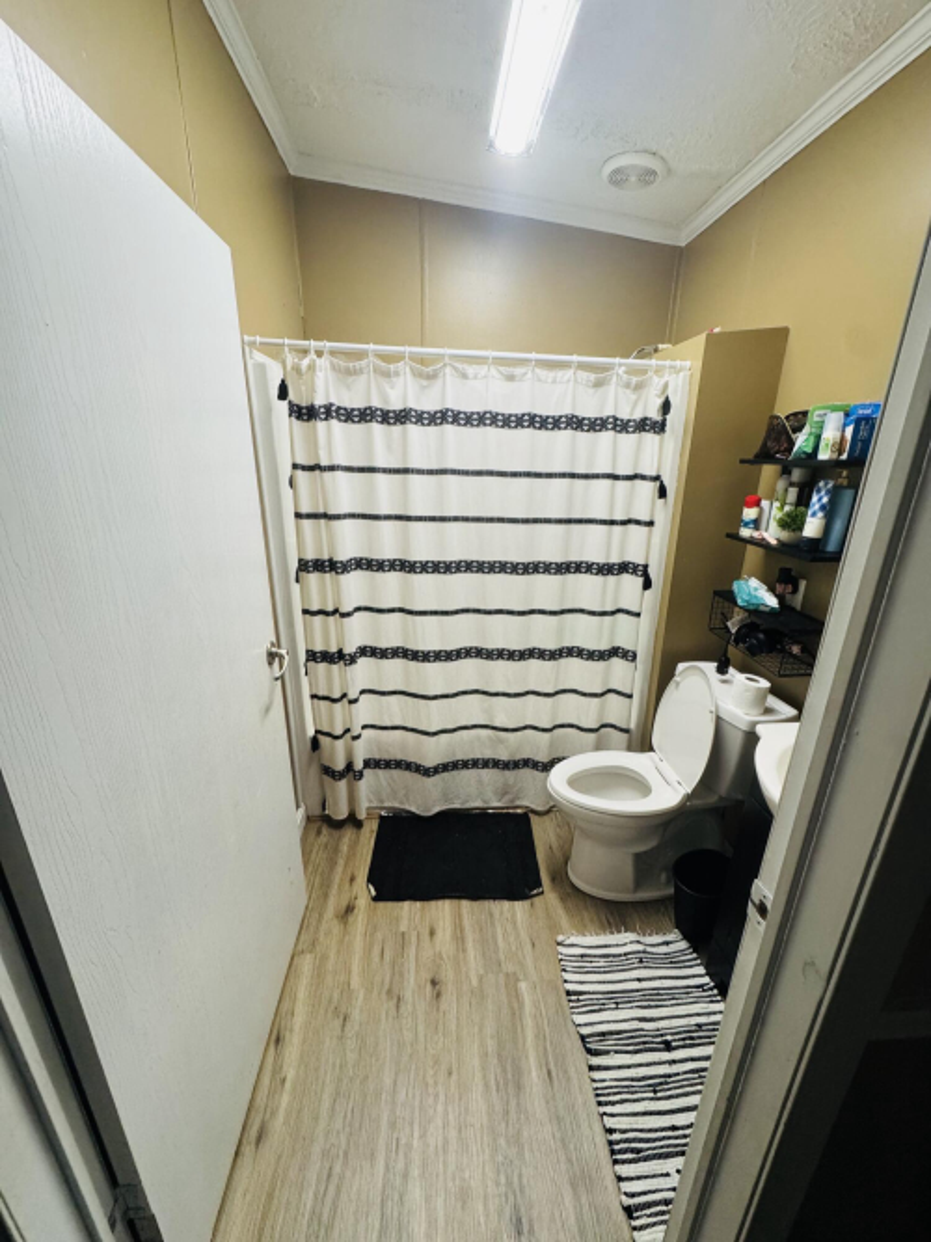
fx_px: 502
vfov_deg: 102.1
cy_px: 621
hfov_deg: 85.7
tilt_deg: -18.5
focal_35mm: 14
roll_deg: -0.2
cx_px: 466
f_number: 2.2
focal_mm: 2.22
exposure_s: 1/120
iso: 250
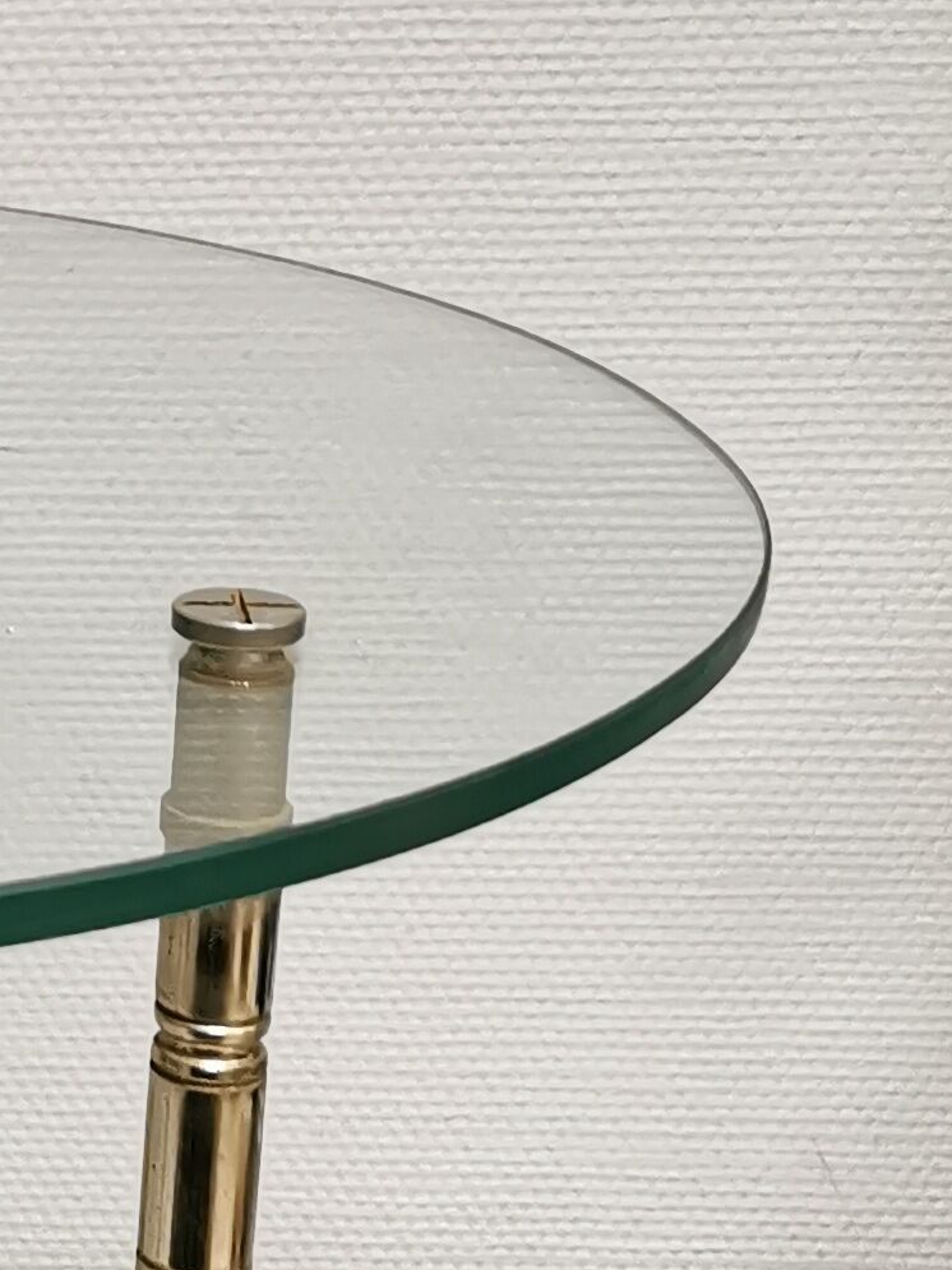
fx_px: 3631
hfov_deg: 13.4
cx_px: -786
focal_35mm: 99
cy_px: 559
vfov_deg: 19.8
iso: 320
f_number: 1.8
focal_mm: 5.58
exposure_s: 1/100
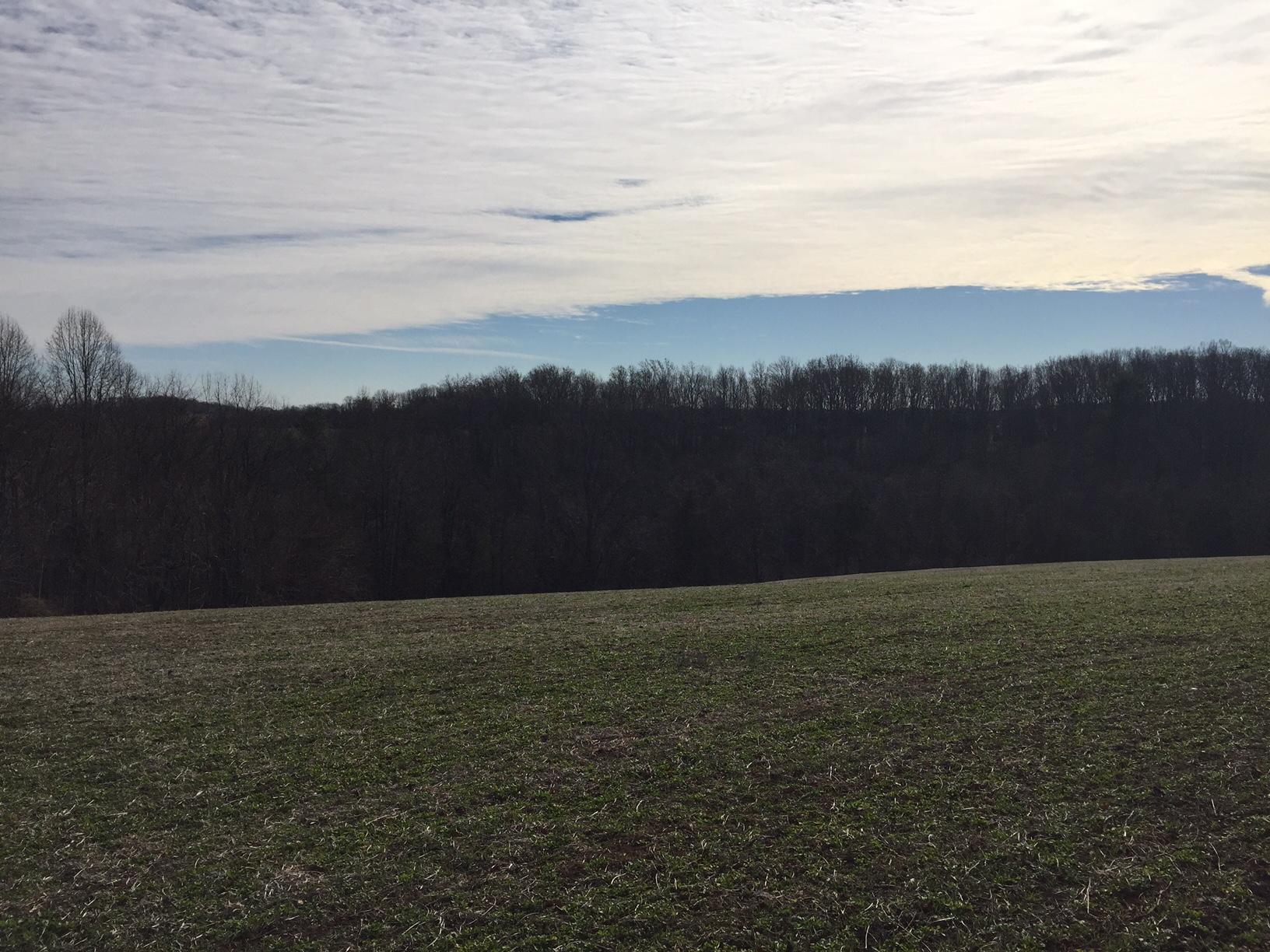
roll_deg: -1.1
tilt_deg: -2.1
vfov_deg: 48.2
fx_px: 1064
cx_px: 635
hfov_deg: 61.7
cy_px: 476
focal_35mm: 29
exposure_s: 1/5650
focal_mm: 4.15
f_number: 2.2
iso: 32
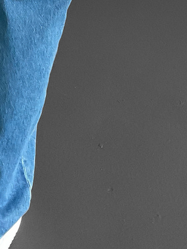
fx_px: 799
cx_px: -32
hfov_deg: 13.0
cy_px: -226
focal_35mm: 111
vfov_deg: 14.9
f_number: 1.8
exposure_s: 1/105
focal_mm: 3
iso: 64
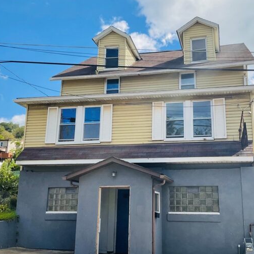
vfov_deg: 40.9
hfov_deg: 40.7
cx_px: 157
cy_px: 132
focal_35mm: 41
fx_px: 340
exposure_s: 1/1412
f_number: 1.8
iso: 16
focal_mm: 3
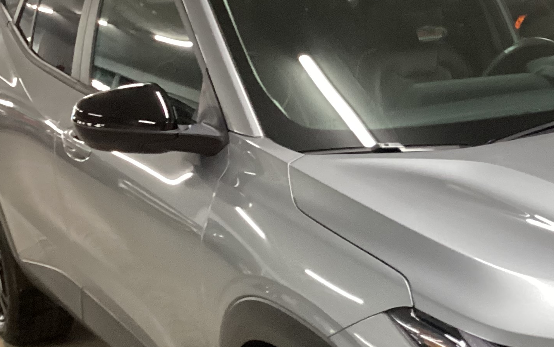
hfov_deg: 26.3
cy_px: 299
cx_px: 528
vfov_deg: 17.2
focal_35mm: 75
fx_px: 1132
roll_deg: +0.5
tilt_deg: -20.0
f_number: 2.4
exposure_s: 1/50
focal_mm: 3.3
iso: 320
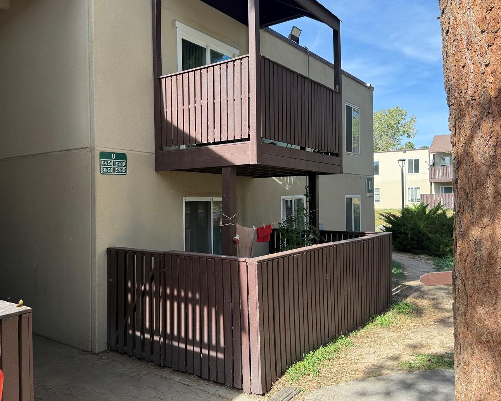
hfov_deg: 60.3
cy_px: 195
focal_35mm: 29
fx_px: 430
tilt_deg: +0.7
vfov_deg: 50.0
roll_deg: -0.2
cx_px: 222
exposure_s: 1/1174
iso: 100
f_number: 1.78
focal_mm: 6.76
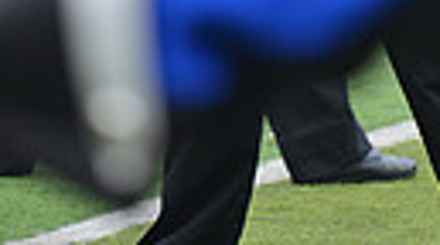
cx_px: 247
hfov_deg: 2.5
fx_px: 10213
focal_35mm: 877
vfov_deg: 1.4
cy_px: -507
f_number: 5.6
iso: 200
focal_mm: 240
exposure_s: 1/500
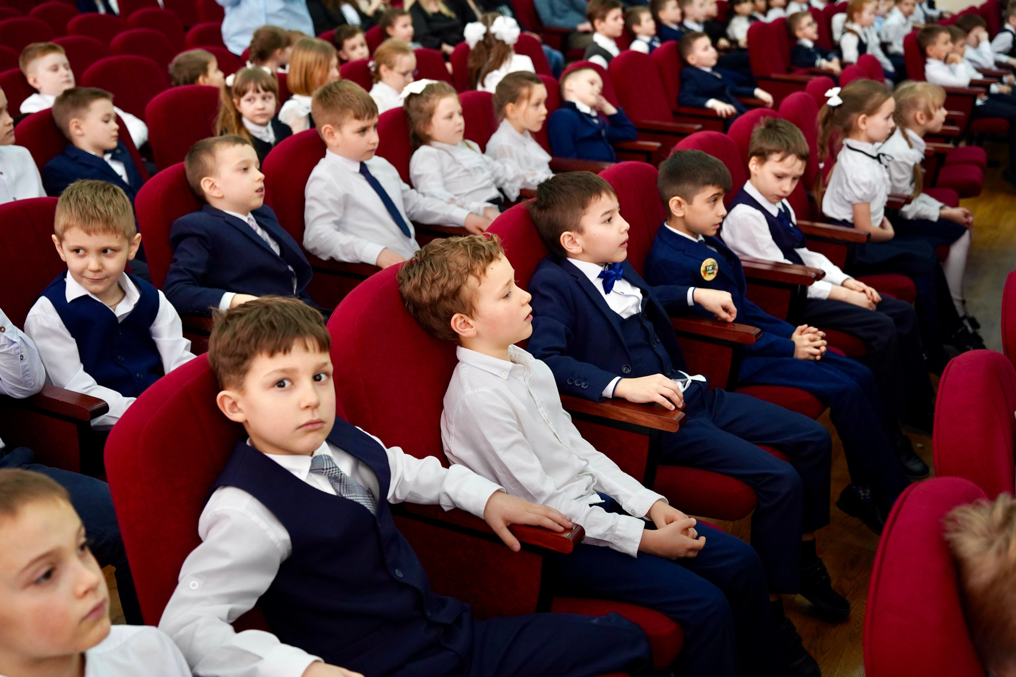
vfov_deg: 34.5
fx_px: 1089
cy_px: 338
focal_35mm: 39
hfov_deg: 50.0
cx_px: 508
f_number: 3.5
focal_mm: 38.6
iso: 2000
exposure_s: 1/160
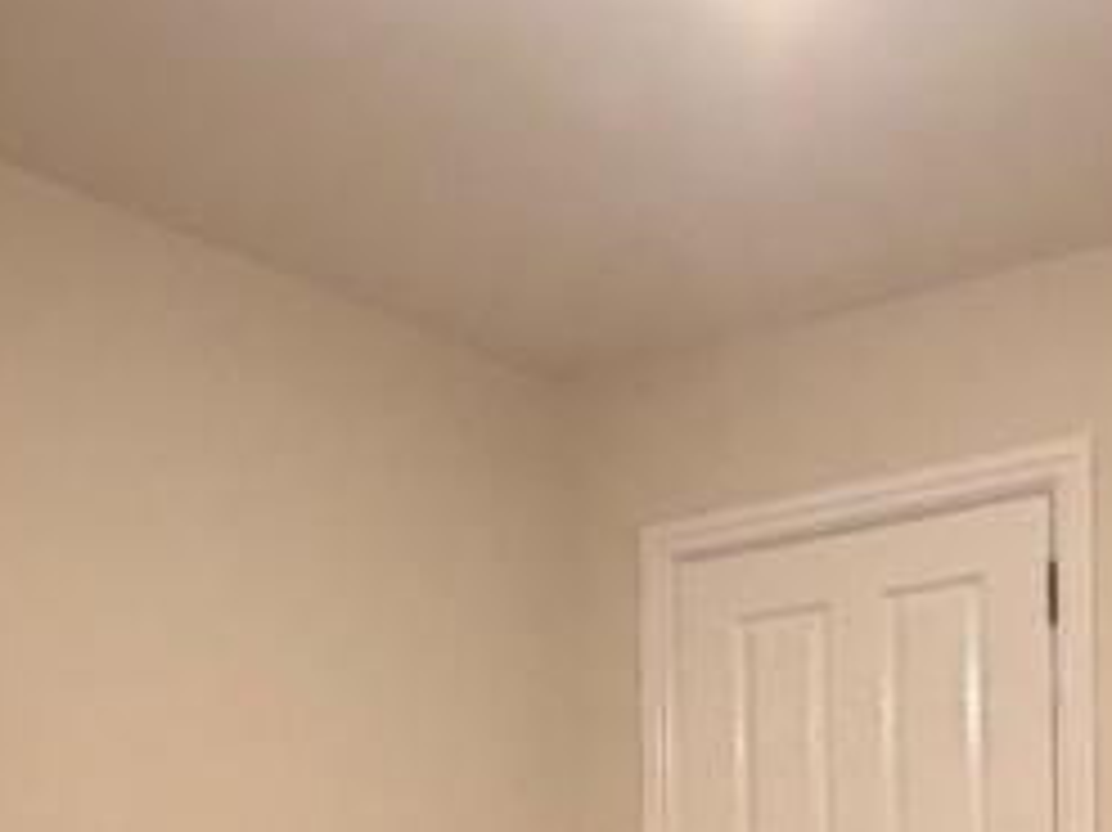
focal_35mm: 58
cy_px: 1210
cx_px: 815
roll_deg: +0.6
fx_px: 1862
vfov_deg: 21.6
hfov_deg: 32.7
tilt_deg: -0.9
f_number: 2.2
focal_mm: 2.22
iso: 200
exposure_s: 1/50
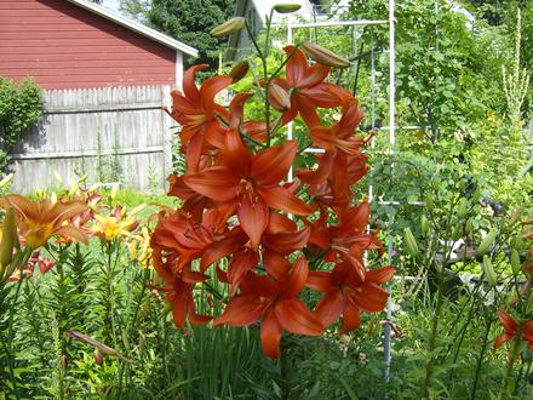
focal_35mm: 36
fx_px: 554
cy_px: 200
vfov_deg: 39.7
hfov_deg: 51.4
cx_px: 266
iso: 100
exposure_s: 1/244
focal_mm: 6
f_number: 4.7
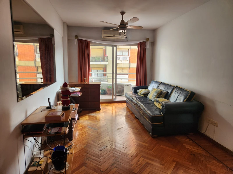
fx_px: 155
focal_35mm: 23
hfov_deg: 73.9
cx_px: 116
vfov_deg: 58.9
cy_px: 87
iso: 64
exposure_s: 1/100
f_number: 1.8
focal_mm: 5.4
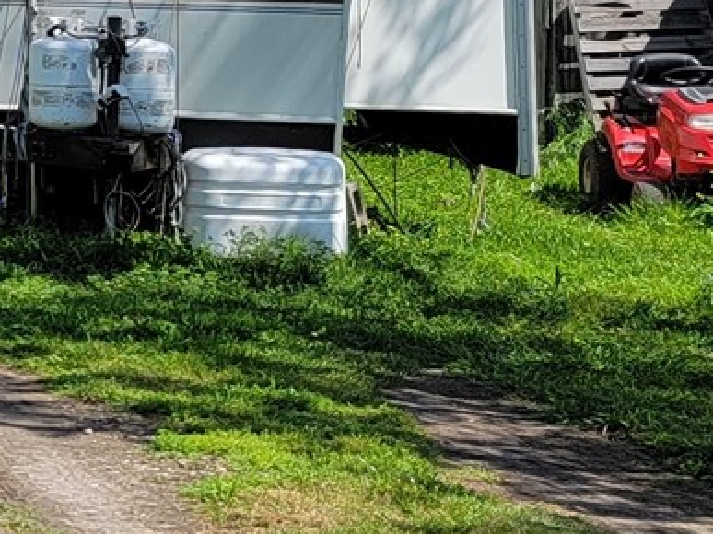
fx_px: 2615
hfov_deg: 11.8
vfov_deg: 11.4
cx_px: -1135
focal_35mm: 127
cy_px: -149
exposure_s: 1/854
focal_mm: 6.7
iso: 16
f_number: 1.8
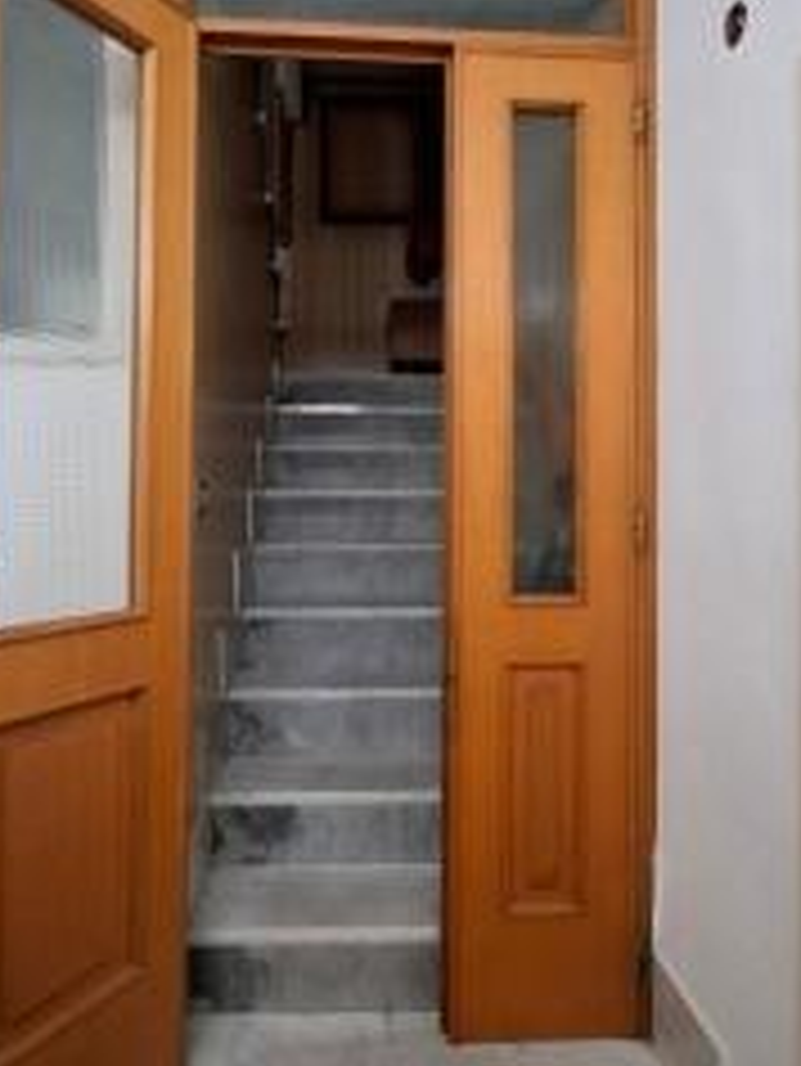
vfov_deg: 71.3
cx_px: 356
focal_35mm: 24
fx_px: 740
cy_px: 470
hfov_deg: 56.7
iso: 640
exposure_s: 1/20
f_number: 2.2
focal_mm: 1.74
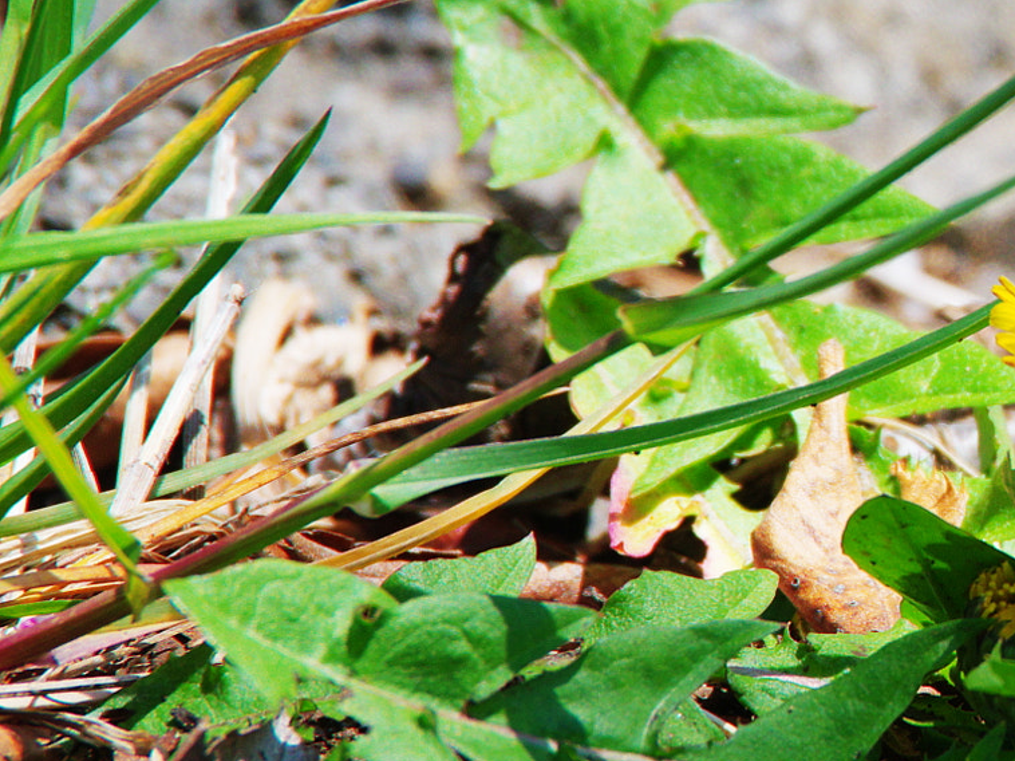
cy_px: 171
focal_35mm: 525
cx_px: 1296
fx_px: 15389
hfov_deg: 3.8
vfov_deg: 2.8
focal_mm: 135
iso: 100
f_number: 5.6
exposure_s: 1/200
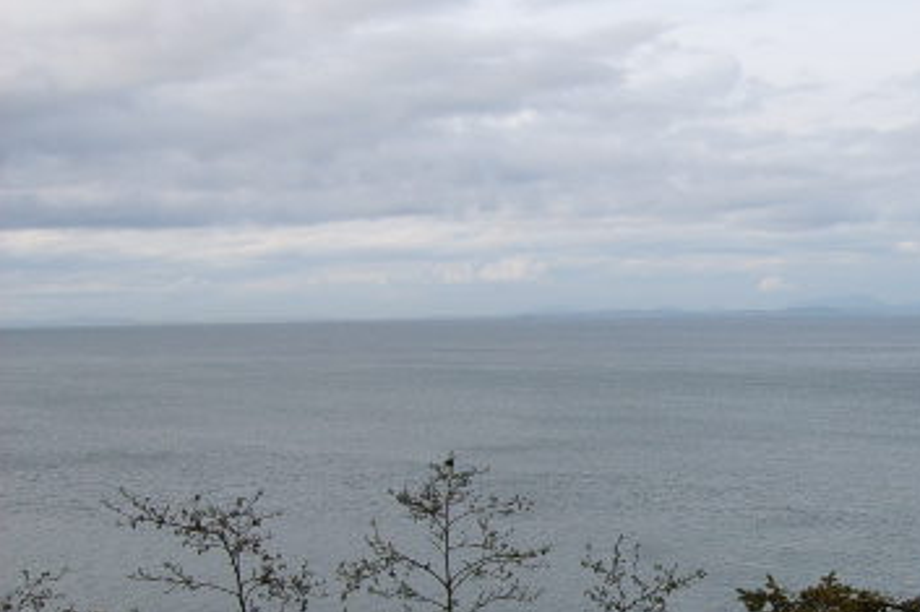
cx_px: 829
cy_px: 492
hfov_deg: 29.3
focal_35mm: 66
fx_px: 1686
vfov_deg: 20.4
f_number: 5.8
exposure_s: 1/180
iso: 50
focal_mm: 5.8
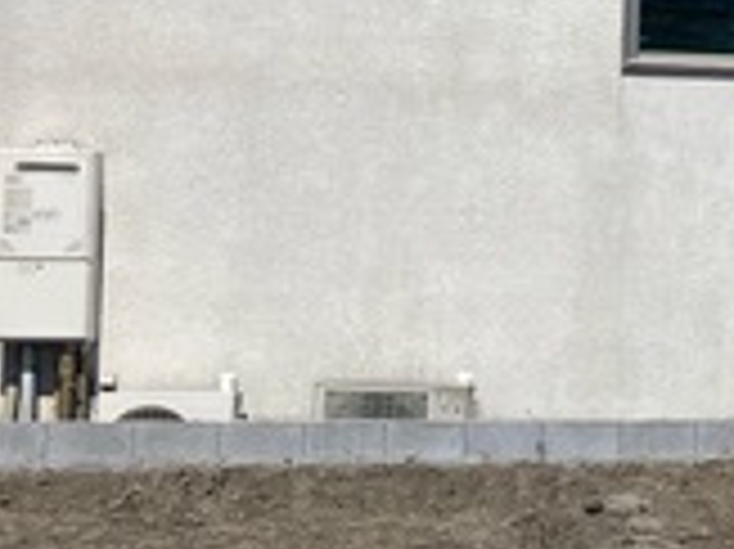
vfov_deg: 13.4
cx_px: 1432
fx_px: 2331
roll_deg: -2.6
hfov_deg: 14.9
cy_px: 194
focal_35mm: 110
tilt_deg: +1.3
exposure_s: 1/3745
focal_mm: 3.99
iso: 32
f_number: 1.8
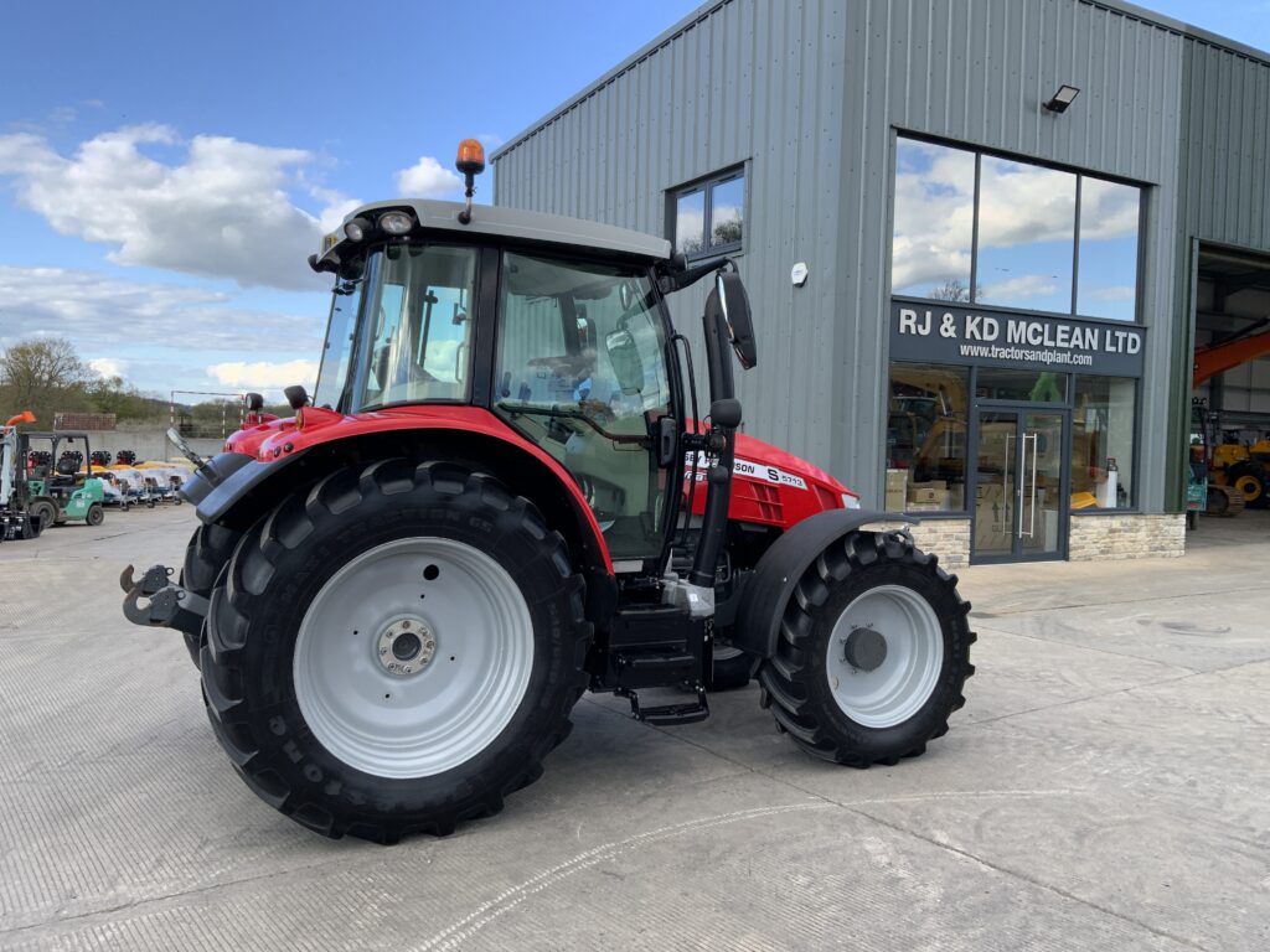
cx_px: 635
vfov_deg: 48.2
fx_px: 1064
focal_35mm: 29
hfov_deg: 61.7
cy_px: 476
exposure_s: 1/509
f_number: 1.8
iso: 16
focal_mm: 3
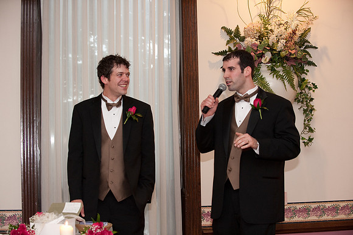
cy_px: 118
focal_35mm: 75
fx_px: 735
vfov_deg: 18.2
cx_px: 176
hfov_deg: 27.0
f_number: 4.5
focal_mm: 75
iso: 2000
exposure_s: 1/60
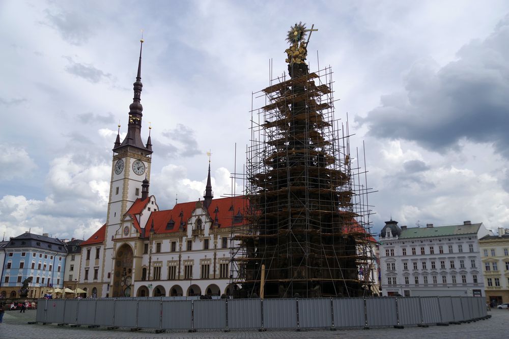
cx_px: 254
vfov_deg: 40.0
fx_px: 467
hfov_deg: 57.2
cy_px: 170
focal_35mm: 33
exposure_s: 1/1000
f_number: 4.5
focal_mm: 33
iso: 100
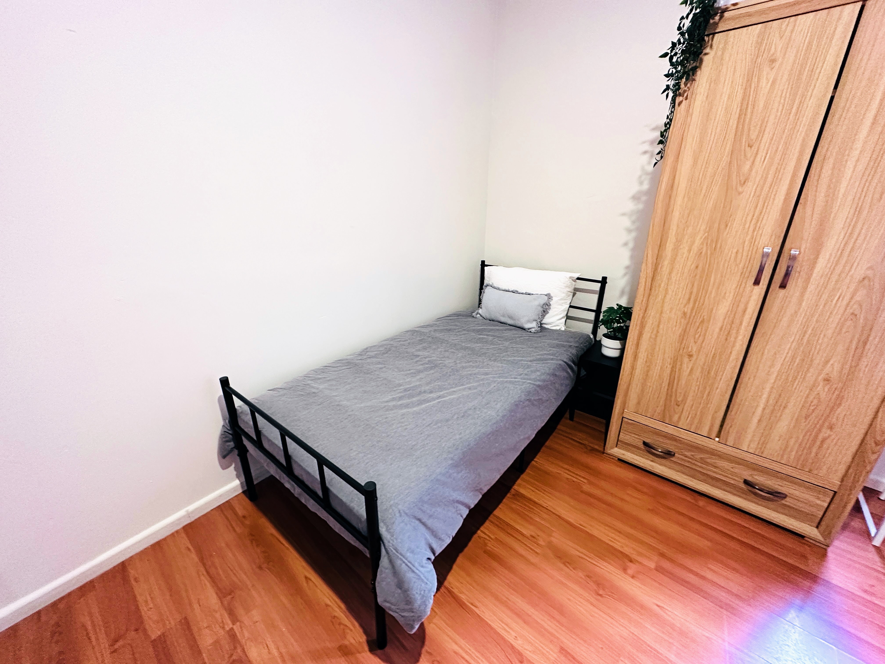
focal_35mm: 14
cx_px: 442
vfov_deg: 85.7
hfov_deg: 102.1
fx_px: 358
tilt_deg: -21.7
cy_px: 332
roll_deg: -0.6
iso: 500
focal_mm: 2.22
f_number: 2.2
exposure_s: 1/50
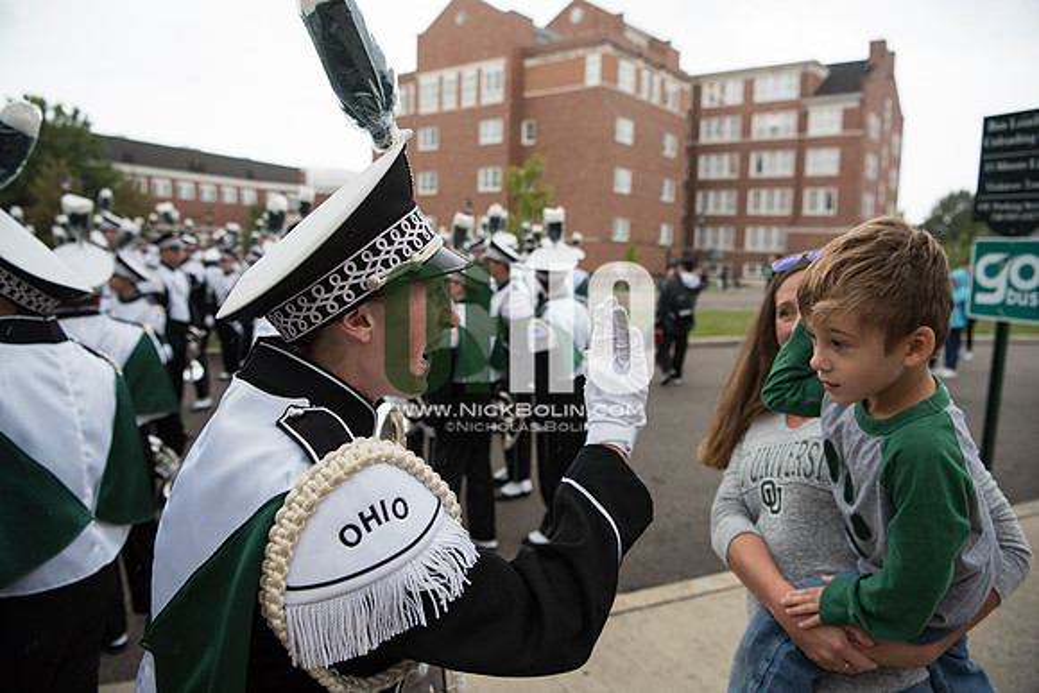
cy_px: 346
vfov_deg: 53.2
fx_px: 693
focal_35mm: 24
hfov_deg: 73.7
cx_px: 520
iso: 1600
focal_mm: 24
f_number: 3.5
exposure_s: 1/500
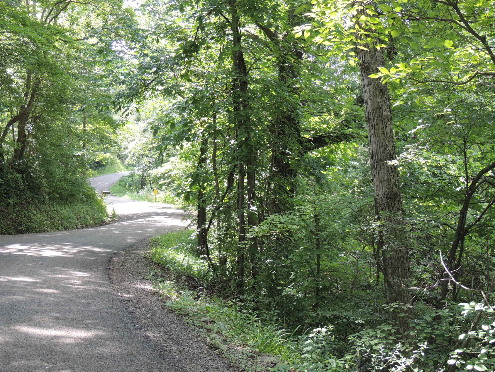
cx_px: 248
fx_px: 786
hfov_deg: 34.9
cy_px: 186
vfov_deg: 26.6
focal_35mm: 55
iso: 100
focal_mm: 9.8
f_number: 3.7
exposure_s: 1/60
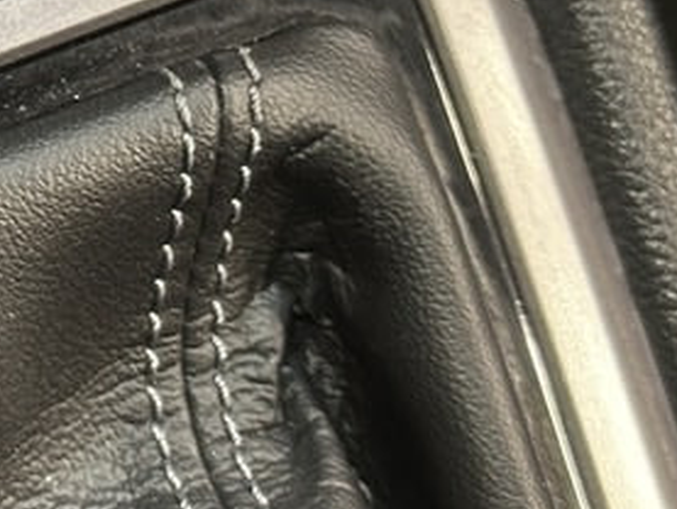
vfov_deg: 9.5
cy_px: 13
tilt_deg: -69.2
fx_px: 3052
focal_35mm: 156
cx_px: -367
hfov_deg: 12.0
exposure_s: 1/25
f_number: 1.78
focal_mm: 6.86
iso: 400
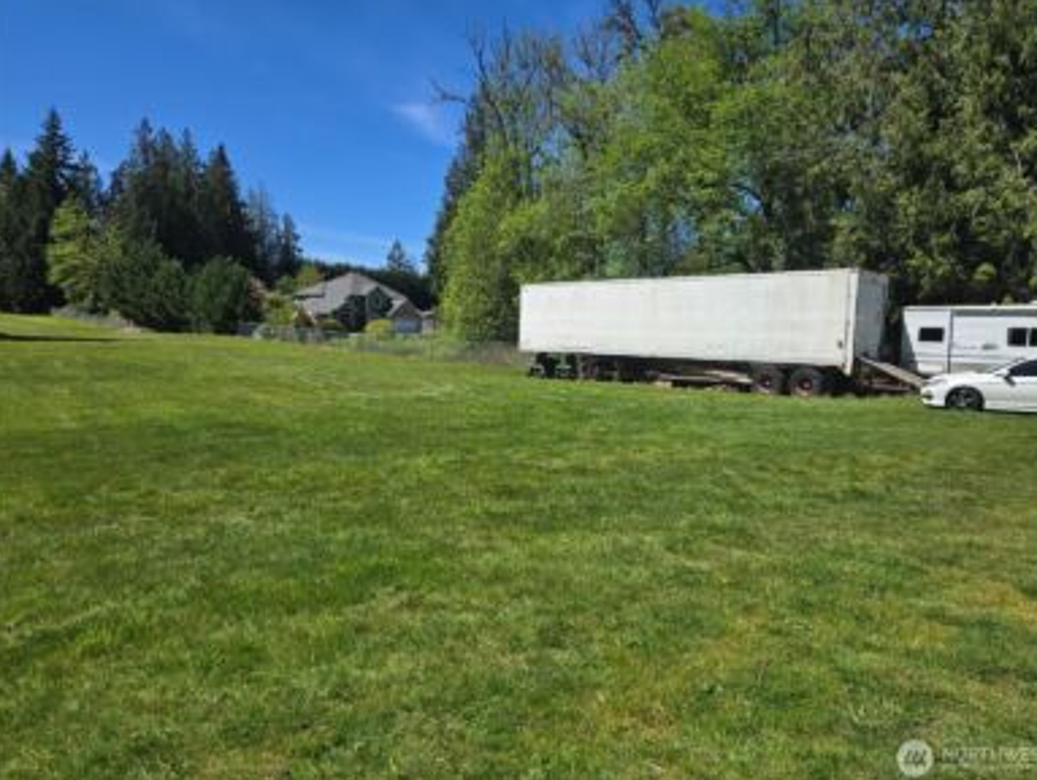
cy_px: 379
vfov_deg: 56.9
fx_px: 720
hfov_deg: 71.5
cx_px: 531
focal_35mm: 24
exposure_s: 1/2210
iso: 25
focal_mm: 5.4
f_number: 1.8
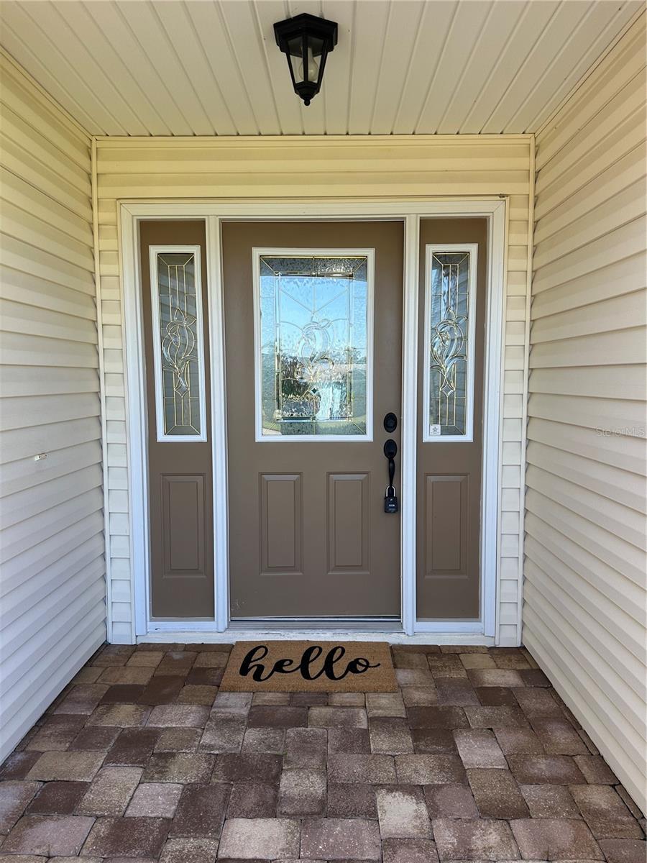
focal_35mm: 24
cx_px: 324
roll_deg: -0.7
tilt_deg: -5.5
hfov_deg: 56.8
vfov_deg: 71.6
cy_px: 432
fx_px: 598
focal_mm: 6.86
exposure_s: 1/473
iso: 80
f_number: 1.78
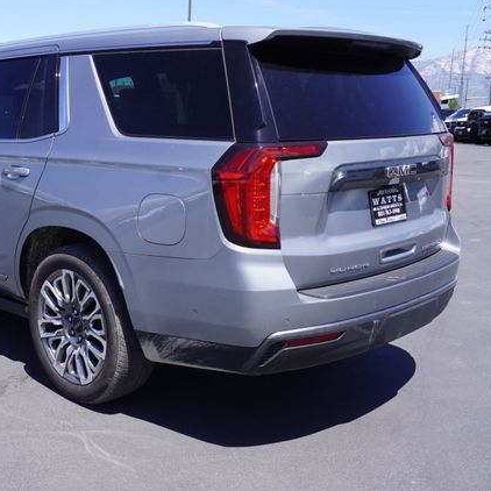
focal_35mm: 41
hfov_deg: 40.3
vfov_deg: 41.3
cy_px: 244
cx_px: 133
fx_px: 652
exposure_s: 1/125
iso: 100
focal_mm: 21
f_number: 9
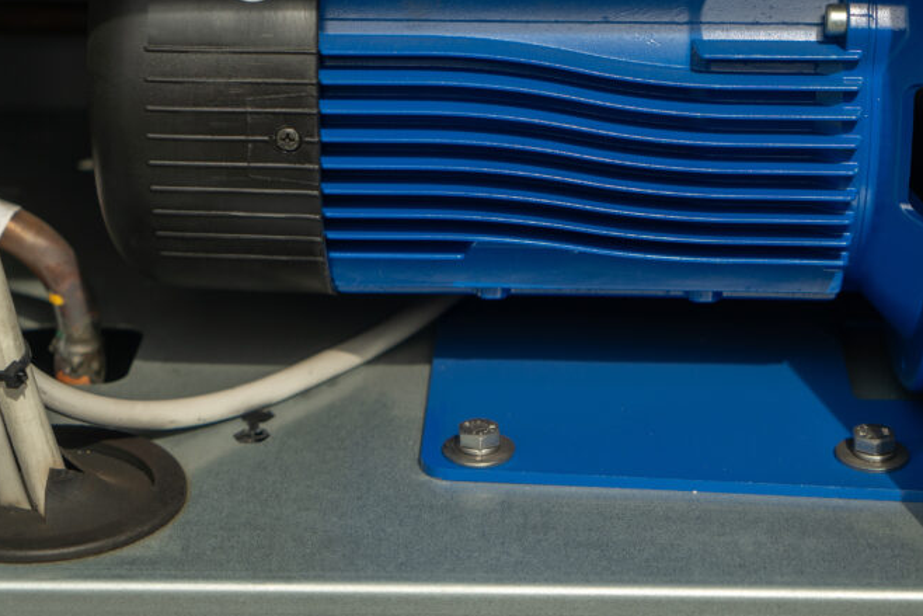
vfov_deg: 14.3
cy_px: 151
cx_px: 498
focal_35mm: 95
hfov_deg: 21.4
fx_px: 2436
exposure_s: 1/250
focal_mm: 61
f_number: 5
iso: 100
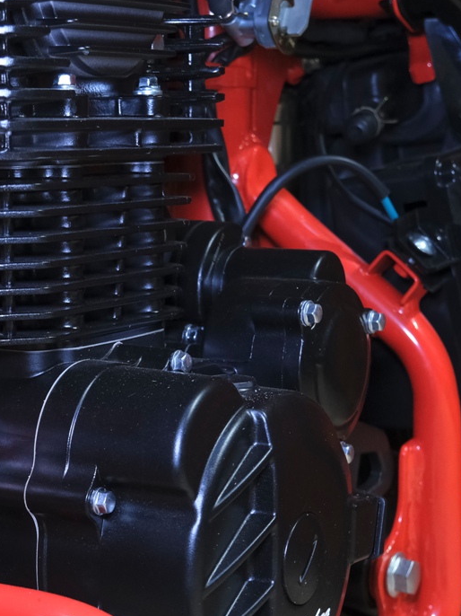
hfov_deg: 17.5
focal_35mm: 83
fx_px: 1475
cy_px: 403
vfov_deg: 23.5
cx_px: 39
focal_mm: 24.7
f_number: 4
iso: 1600
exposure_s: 1/125
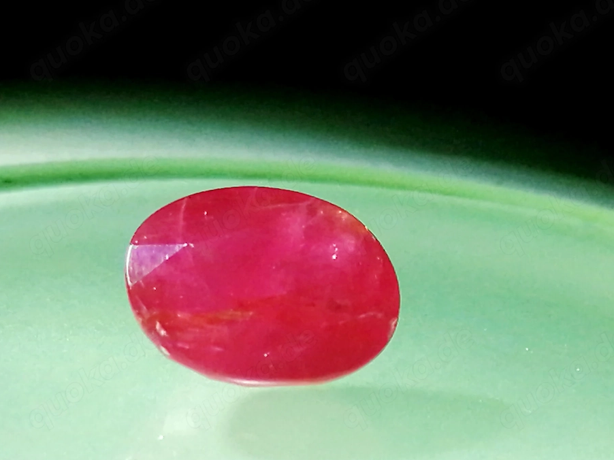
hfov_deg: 11.4
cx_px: 333
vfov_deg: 8.6
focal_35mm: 173
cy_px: 214
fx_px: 3068
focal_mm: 3.95
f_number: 1.8
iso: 50
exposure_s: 1/1016
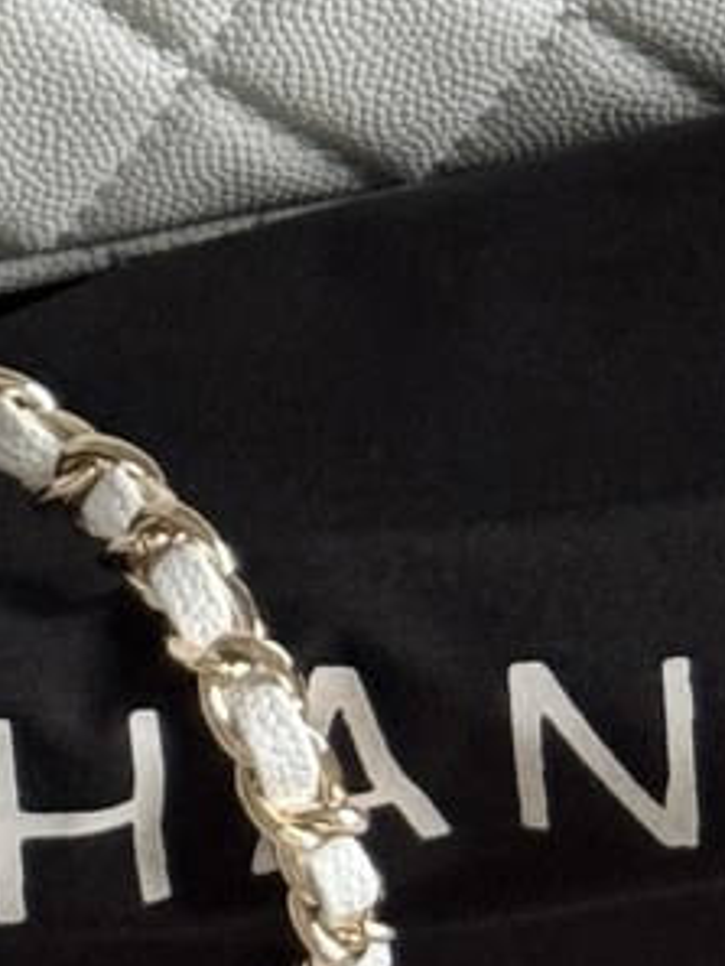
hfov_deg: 4.6
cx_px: 400
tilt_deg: -69.9
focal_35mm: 323
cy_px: -842
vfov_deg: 6.0
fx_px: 9013
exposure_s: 1/60
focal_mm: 6.76
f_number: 1.78
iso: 200
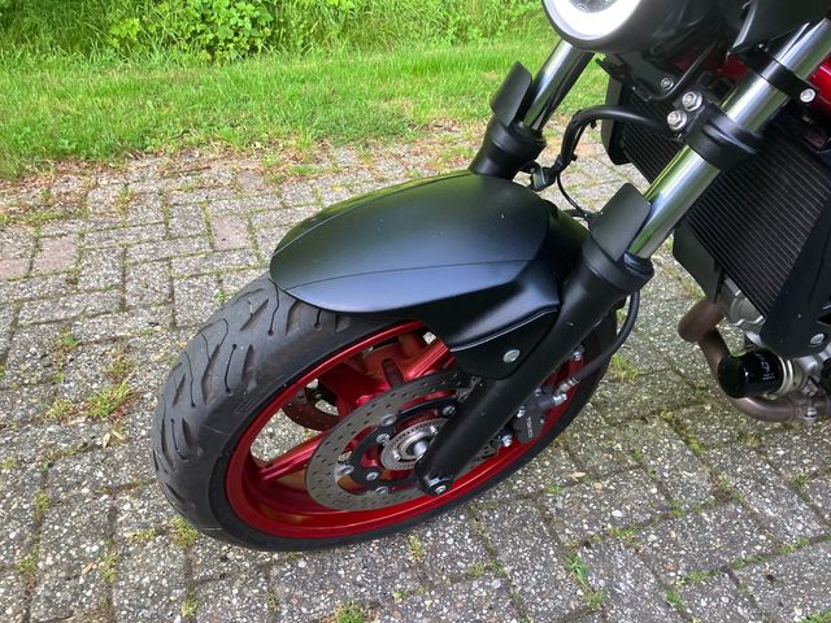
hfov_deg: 63.4
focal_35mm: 28
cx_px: 416
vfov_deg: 49.7
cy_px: 312
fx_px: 672
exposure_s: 1/121
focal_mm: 3.99
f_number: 1.8
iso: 80
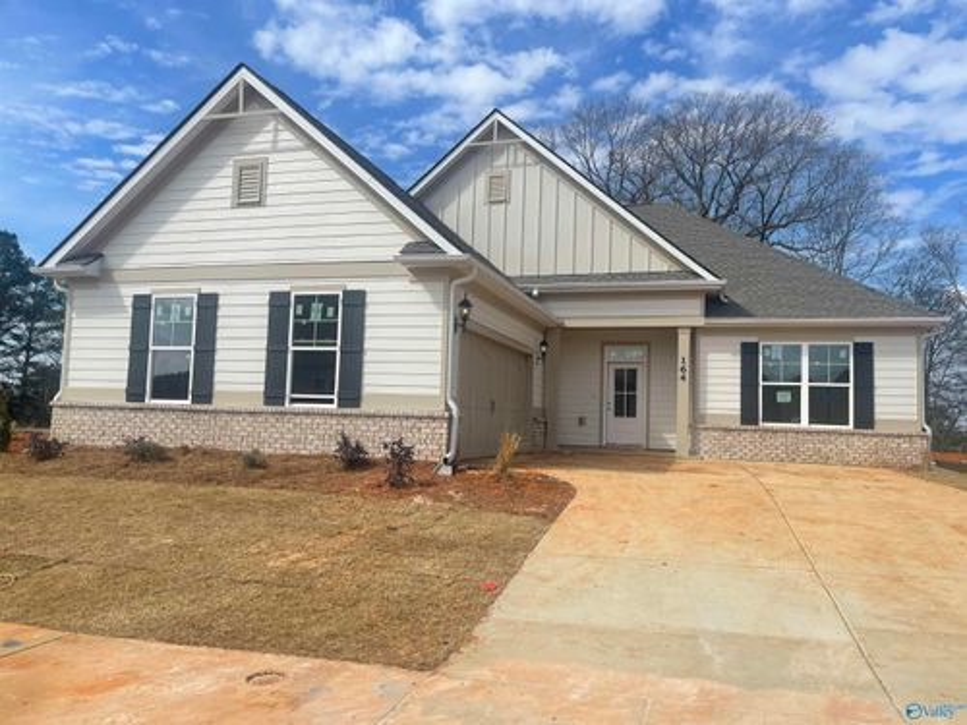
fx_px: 698
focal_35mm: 25
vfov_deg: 54.9
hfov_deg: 69.4
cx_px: 484
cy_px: 362
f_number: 1.6
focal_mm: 5.1
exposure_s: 1/5376
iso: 32
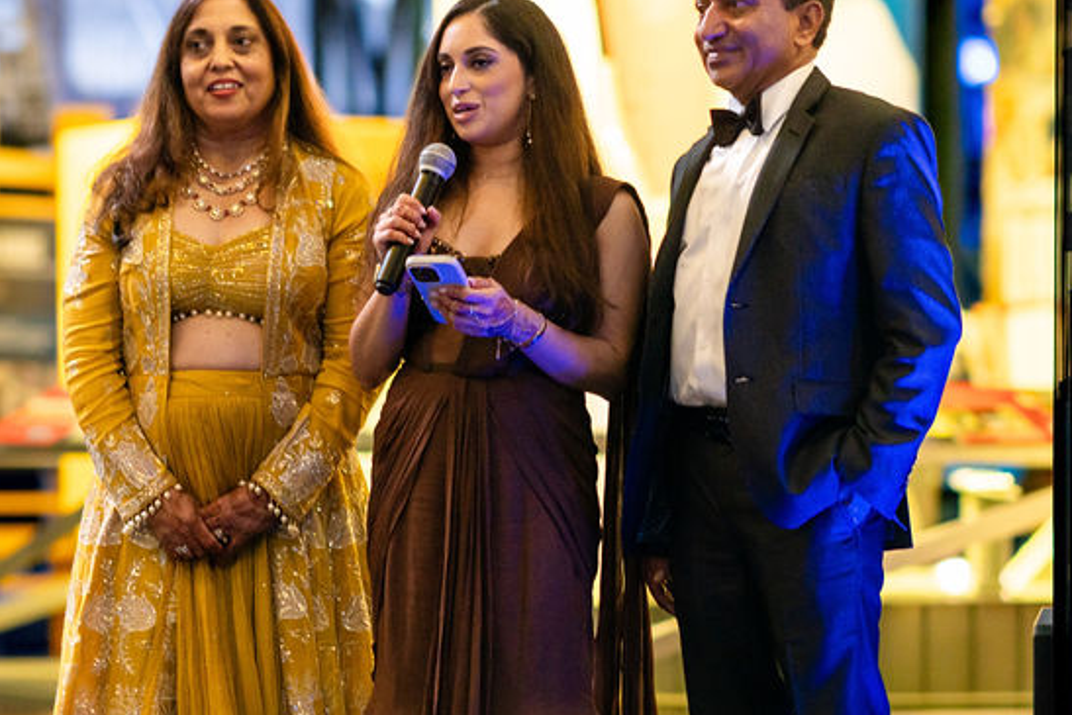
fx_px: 4736
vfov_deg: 8.6
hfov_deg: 12.9
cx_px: 533
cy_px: 371
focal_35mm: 159
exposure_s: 1/80
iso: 1250
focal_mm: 85
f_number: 1.4
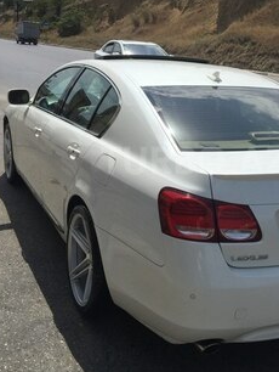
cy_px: 160
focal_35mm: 47
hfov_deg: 30.6
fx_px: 504
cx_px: 194
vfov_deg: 40.3
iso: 32
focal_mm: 4.15
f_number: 2.2
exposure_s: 1/4950
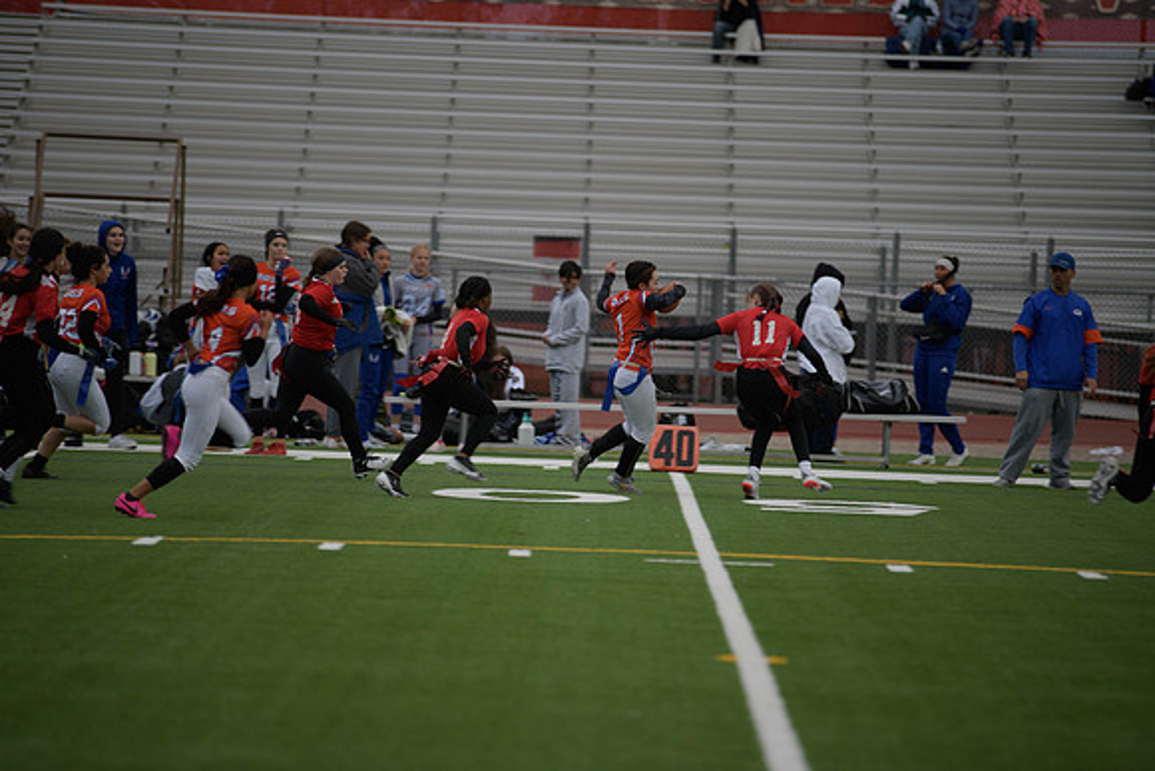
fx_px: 6418
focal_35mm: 200
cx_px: 578
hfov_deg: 10.3
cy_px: 386
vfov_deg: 6.9
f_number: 2.8
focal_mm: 200
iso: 125
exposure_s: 1/200
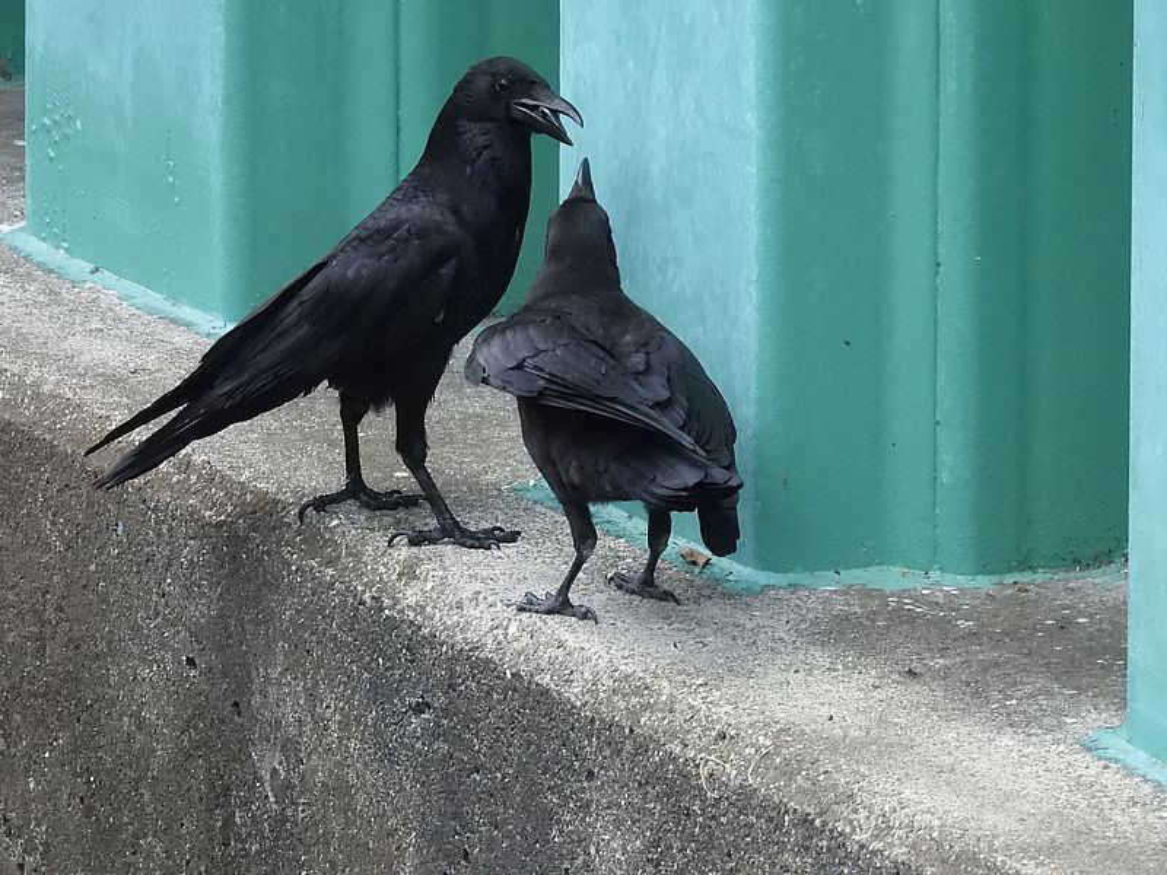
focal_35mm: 950
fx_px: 32027
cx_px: 584
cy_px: 438
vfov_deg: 1.6
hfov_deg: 2.1
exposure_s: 1/1600
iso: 1600
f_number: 5.6
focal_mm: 170
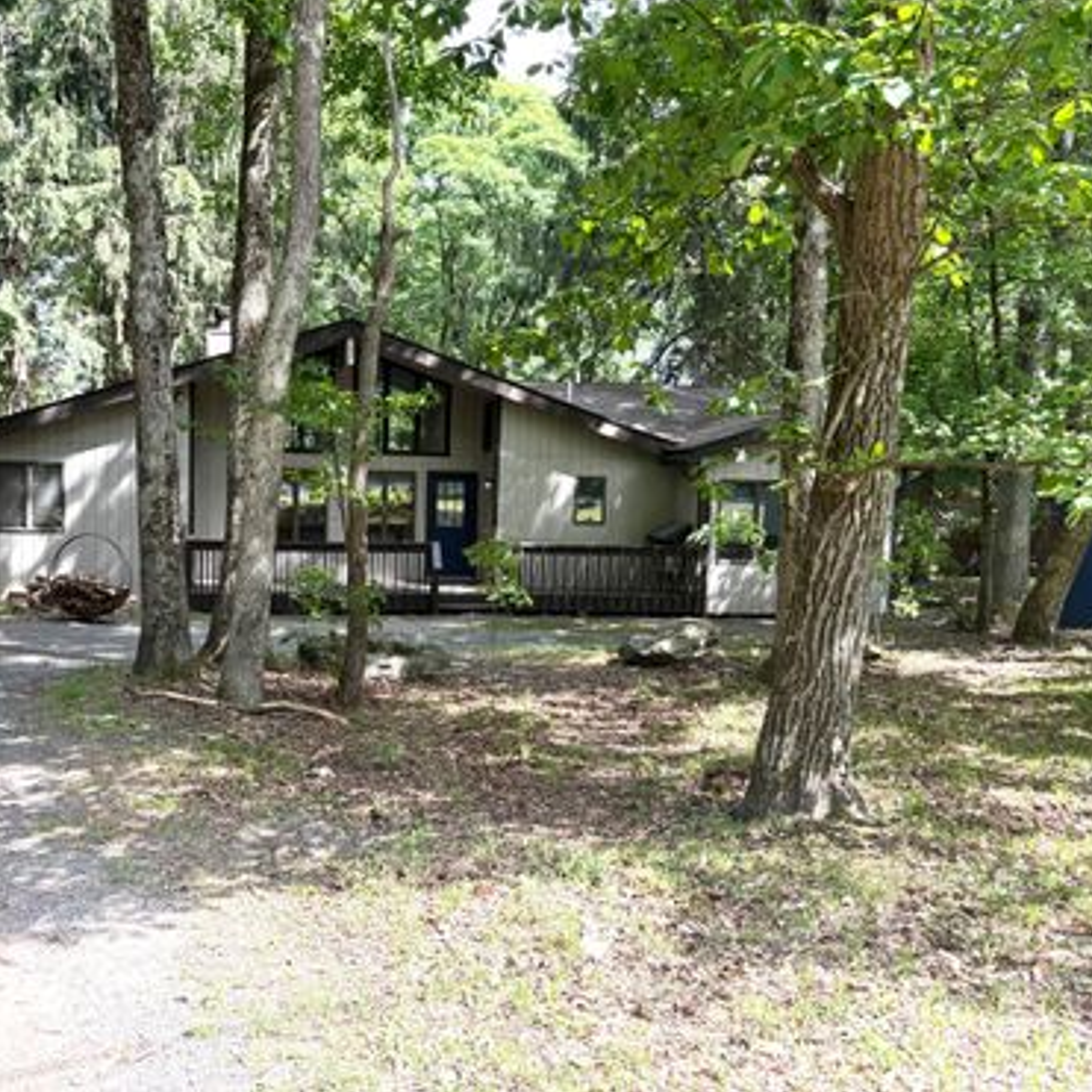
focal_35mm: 31
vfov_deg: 52.5
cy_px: 543
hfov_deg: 52.2
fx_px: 1106
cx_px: 444
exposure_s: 1/507
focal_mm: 5.96
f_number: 1.6
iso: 64
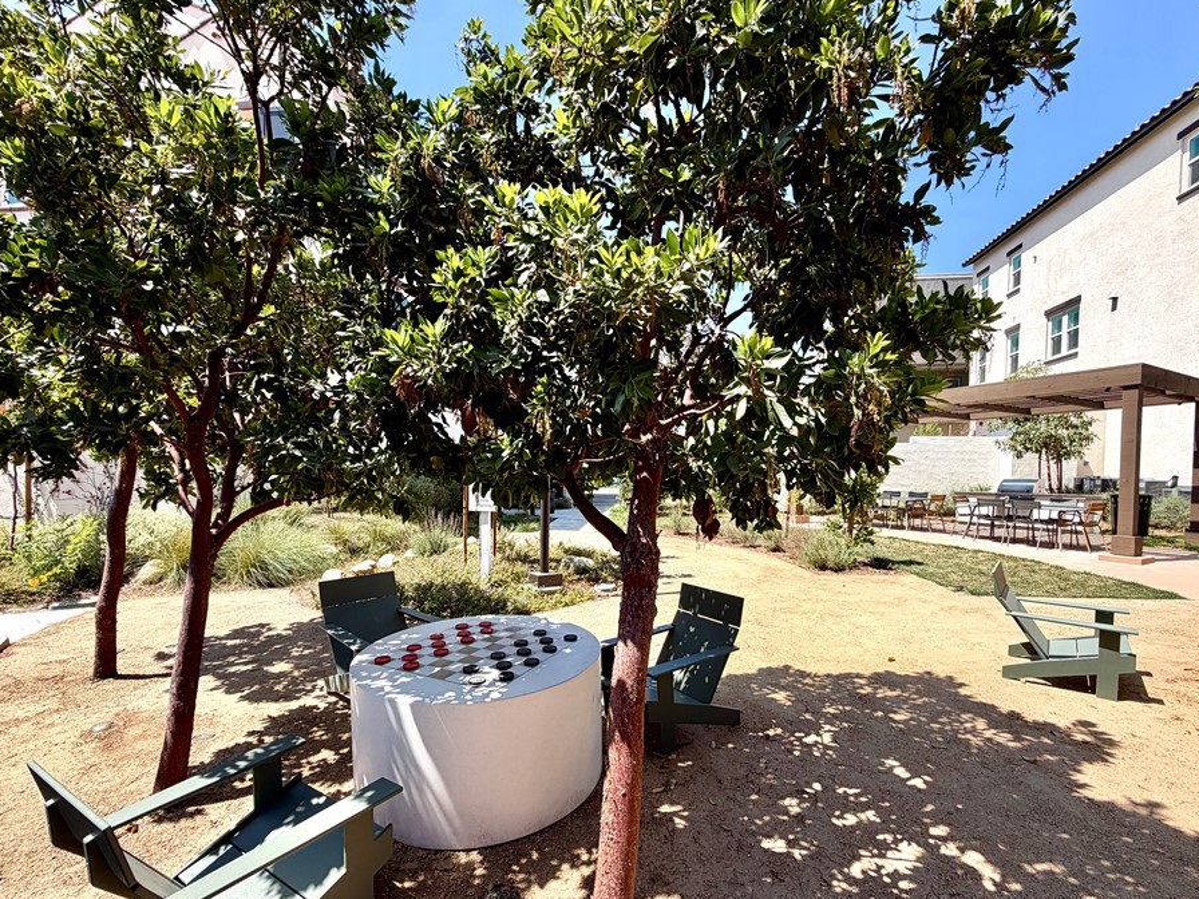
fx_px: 554
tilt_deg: -1.0
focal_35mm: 16
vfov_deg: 77.9
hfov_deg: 94.5
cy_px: 491
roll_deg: +0.0
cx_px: 618
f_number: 2.2
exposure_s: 1/770
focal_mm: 2.22
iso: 40
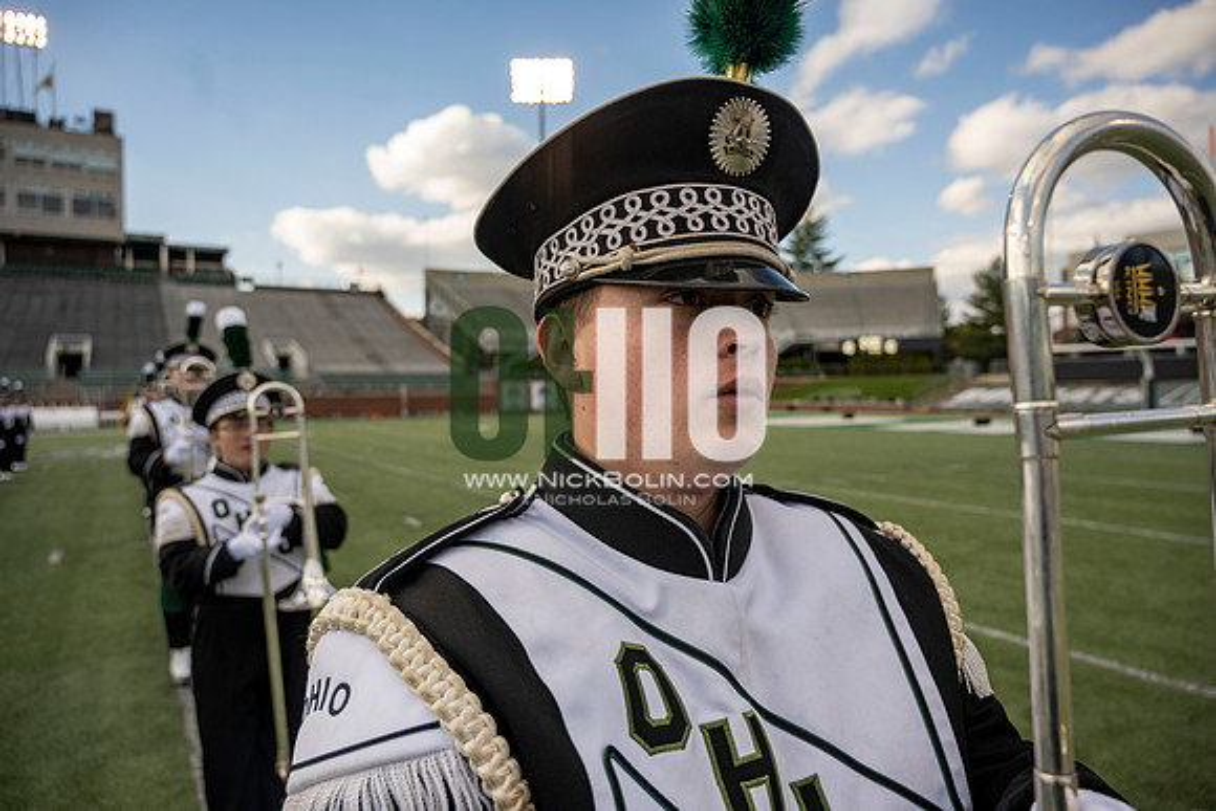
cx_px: 608
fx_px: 811
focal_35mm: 24
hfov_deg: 73.7
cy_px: 406
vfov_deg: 53.2
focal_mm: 24
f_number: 4
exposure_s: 1/2000
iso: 320
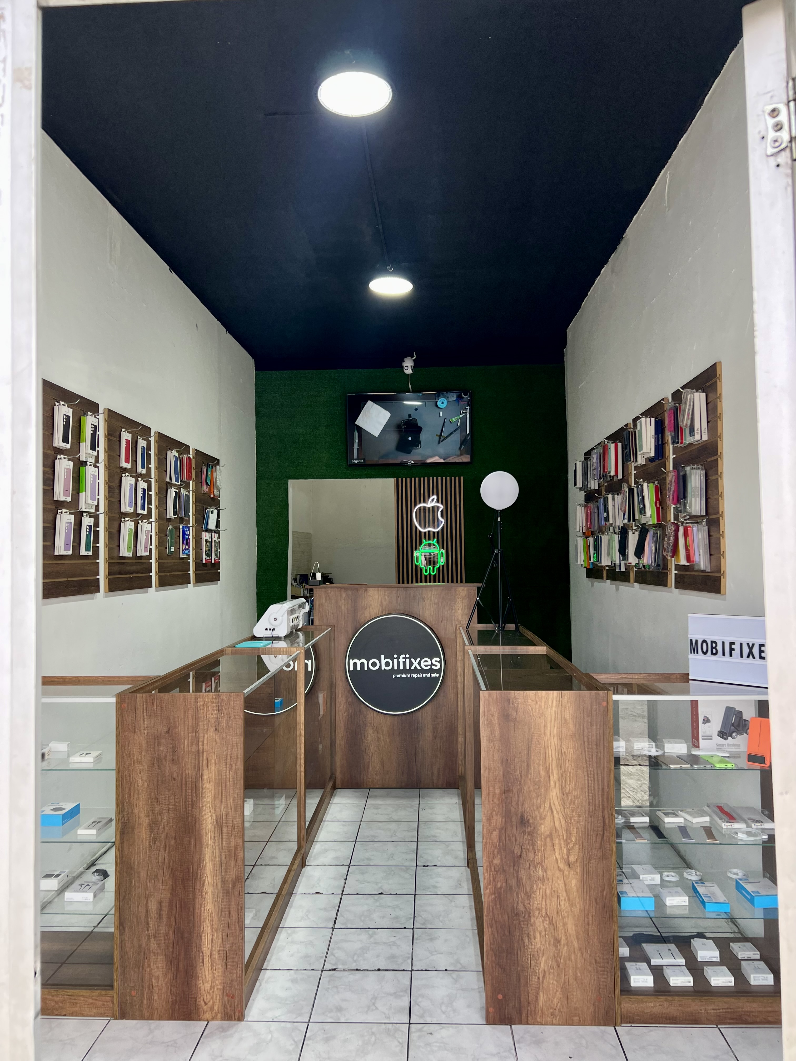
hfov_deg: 53.1
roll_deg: -0.2
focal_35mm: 26
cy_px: 530
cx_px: 398
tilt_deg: +2.2
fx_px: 797
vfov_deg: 67.3
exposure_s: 1/174
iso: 40
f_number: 1.5
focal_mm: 5.7
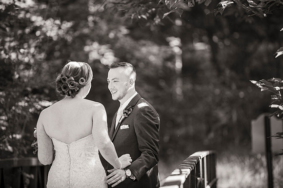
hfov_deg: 10.3
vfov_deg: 6.9
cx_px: 142
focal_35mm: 200
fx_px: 1571
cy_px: 94
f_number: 2.8
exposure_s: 1/320
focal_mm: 200
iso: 400
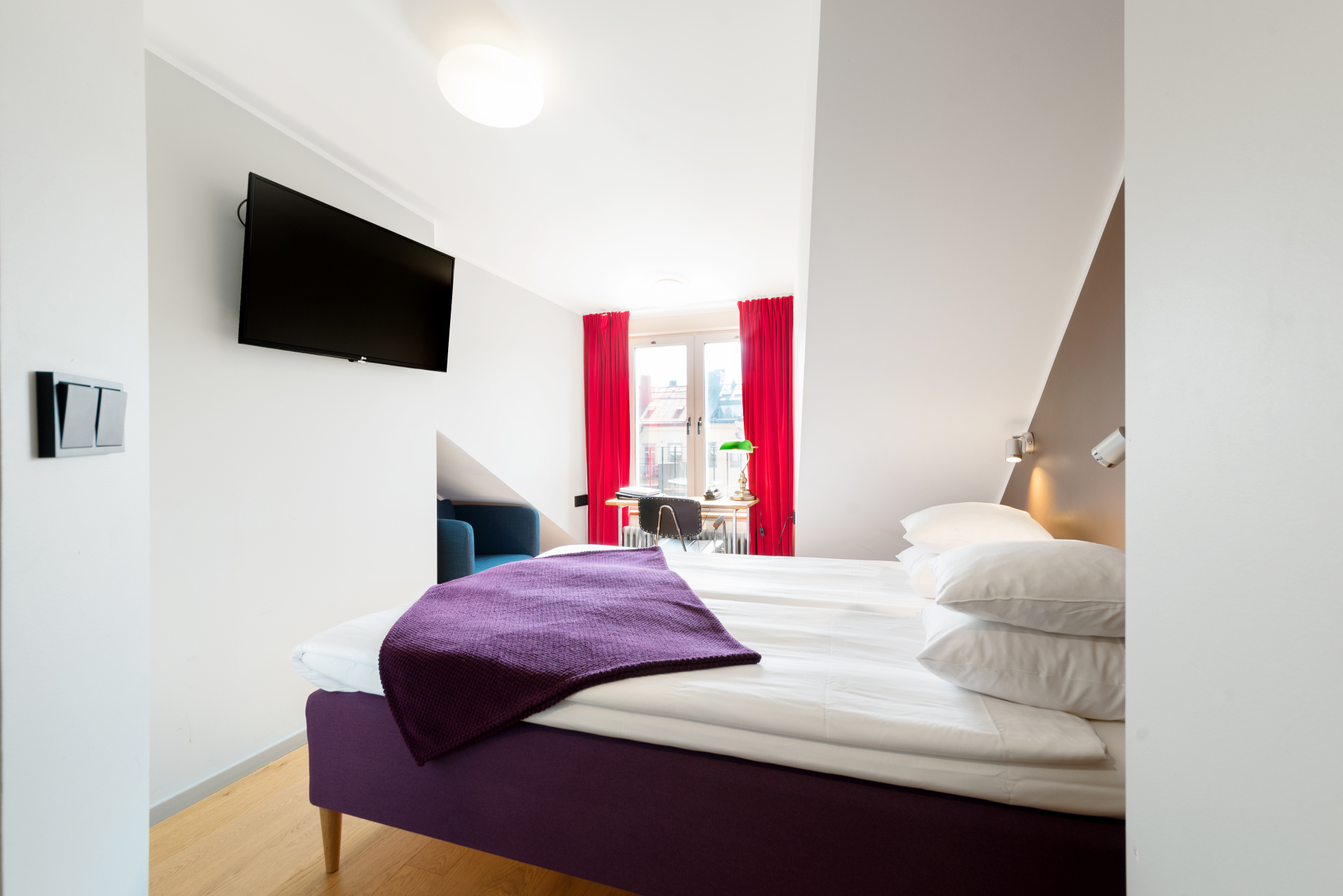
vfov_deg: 77.4
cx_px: 672
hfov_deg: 100.4
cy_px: 448
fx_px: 560
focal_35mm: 15
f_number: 8
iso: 200
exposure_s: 1/30
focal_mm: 15
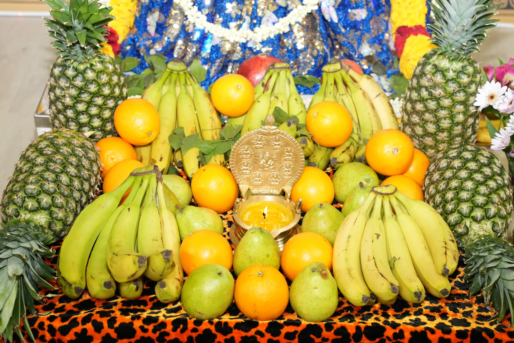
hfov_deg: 31.2
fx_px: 921
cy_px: 172
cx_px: 257
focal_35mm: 64
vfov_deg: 21.1
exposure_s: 1/250
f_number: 5.6
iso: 800
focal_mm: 64.5
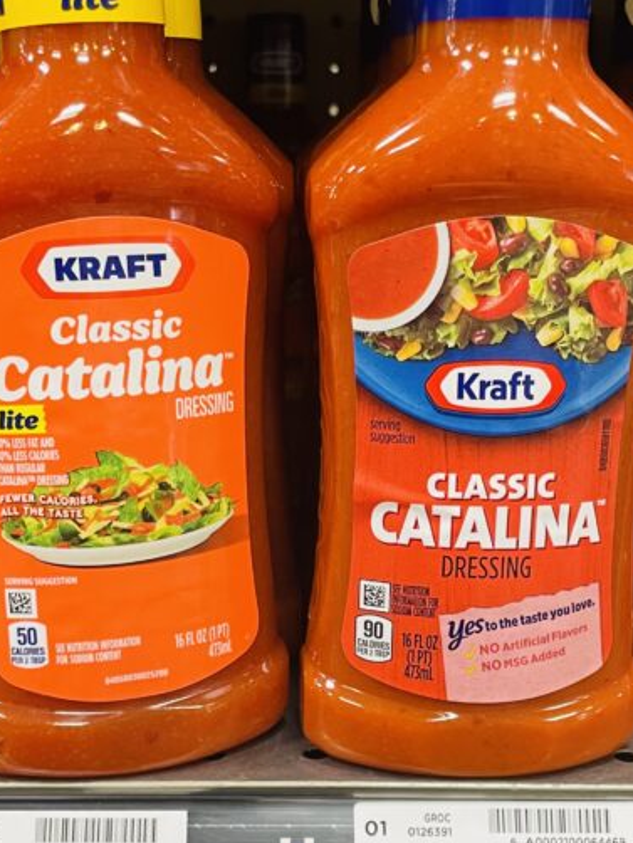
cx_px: 311
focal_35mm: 53
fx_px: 1291
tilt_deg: -16.8
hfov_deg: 27.5
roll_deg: +0.7
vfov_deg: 36.0
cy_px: 509
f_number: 1.6
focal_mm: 4.2
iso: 200
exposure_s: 1/60
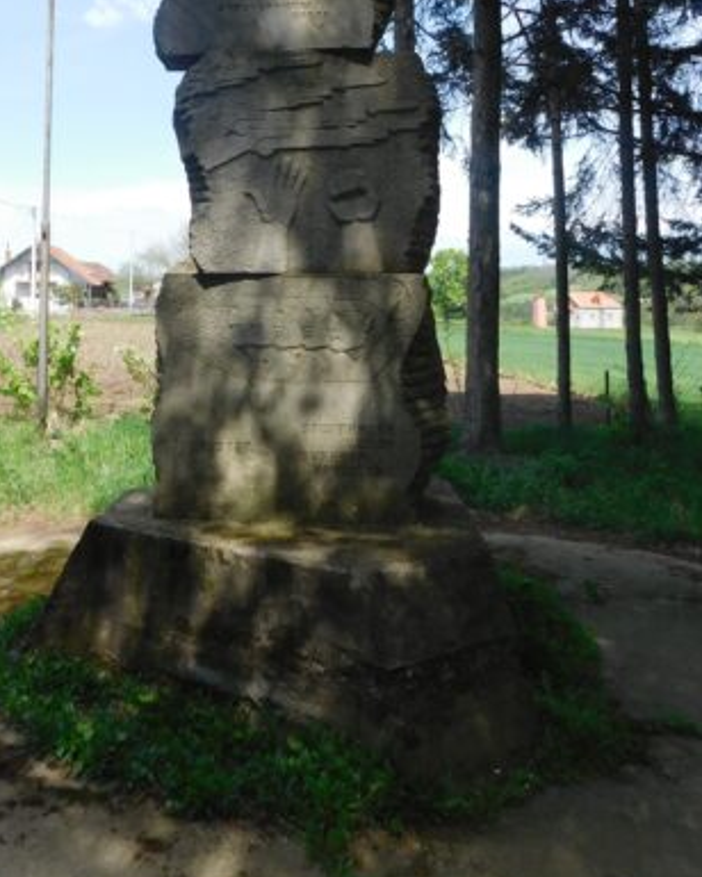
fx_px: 909
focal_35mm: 35
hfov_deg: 42.2
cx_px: 308
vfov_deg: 49.8
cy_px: 239
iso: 125
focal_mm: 4
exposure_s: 1/800
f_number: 3
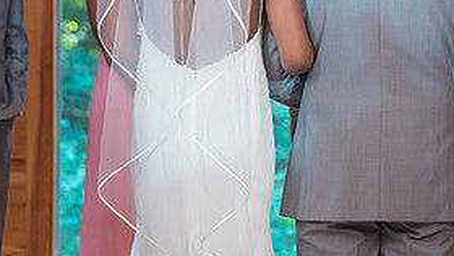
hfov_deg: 8.0
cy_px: -86
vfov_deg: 4.5
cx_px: 315
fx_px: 3253
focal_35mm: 270
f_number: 4
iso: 800
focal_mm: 95
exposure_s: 1/200
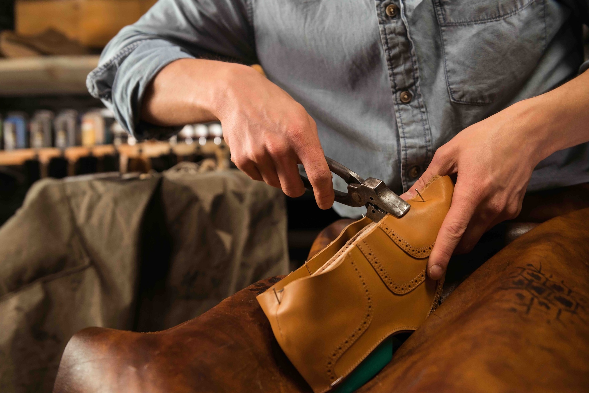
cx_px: 294
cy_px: 196
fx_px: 655
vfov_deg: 33.4
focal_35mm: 40
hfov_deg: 48.4
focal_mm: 40
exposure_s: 1/100
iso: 400
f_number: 3.5
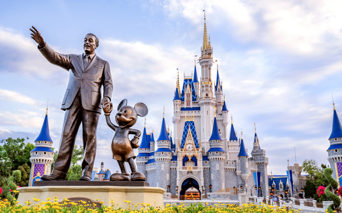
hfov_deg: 54.0
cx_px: 171
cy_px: 110
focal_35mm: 36
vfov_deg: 35.3
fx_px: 336
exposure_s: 1/80
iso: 100
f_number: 4
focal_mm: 35
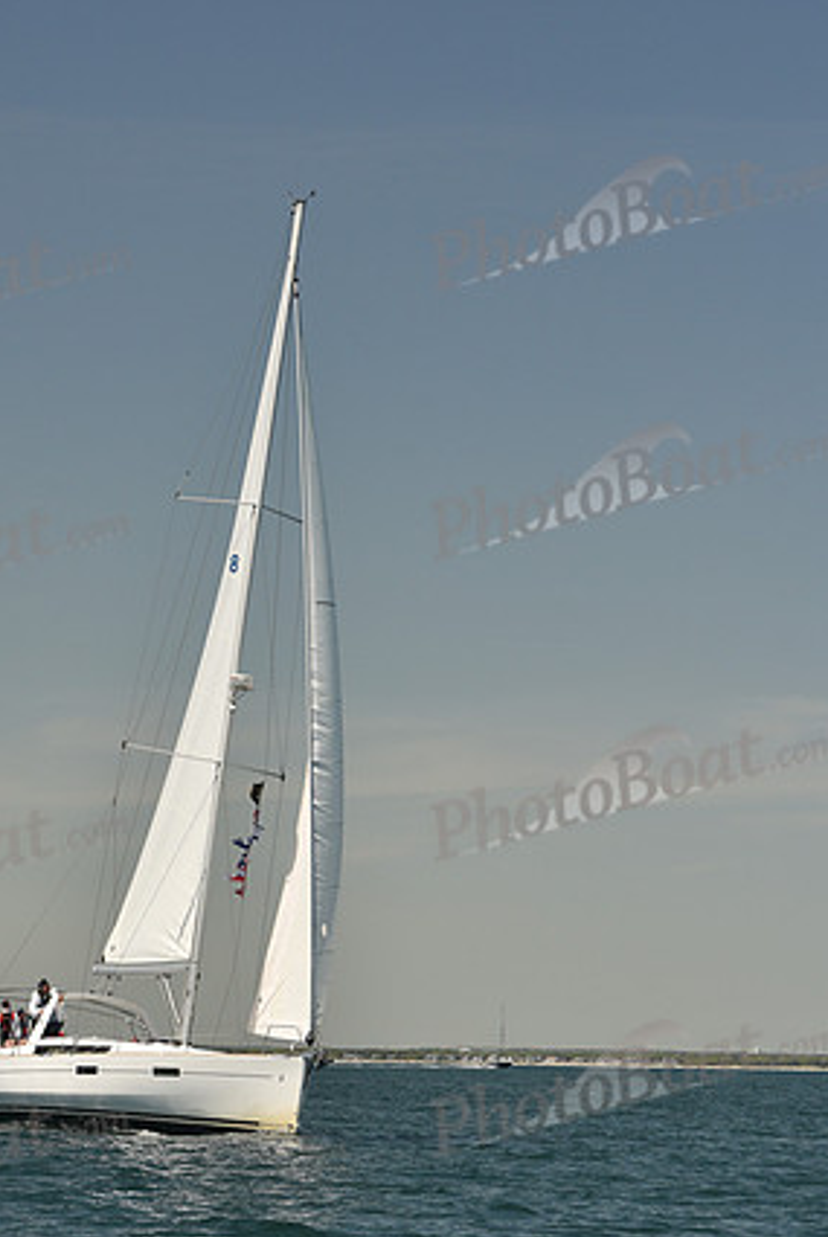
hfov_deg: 10.1
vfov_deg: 15.1
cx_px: 280
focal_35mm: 136
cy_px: 677
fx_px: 4680
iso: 250
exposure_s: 1/800
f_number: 6.3
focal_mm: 100
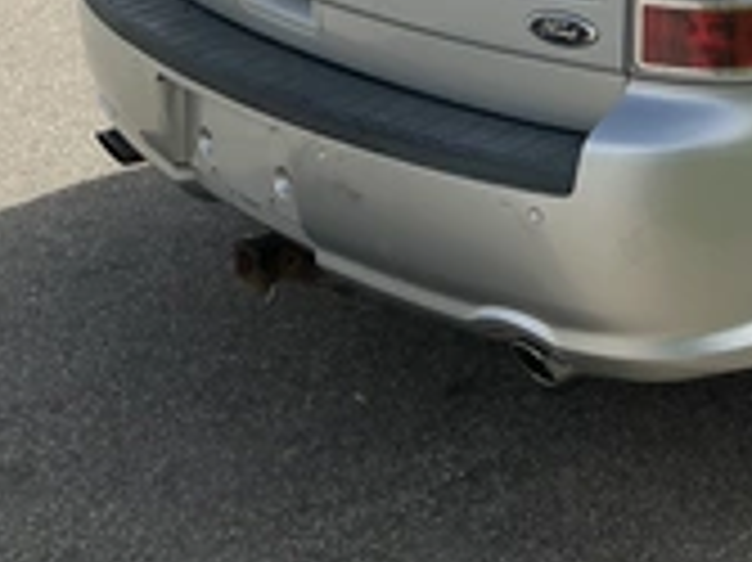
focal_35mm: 67
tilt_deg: -12.6
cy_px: -94
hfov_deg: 26.5
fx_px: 1454
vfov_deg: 20.6
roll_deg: -0.4
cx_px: 842
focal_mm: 3
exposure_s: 1/2141
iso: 25
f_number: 1.8
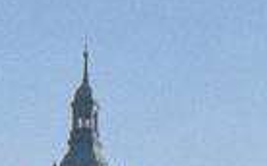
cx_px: 244
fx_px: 2639
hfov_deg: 5.8
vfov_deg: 3.5
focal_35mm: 363
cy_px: 430
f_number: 5.6
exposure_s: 1/640
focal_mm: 49
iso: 400
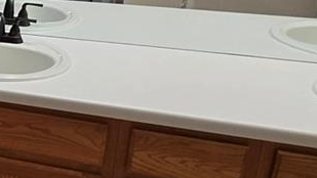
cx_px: -252
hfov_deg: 21.3
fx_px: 555
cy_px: 20
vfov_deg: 18.0
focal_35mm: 66
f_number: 2.2
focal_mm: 2.2
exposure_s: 1/60
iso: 160
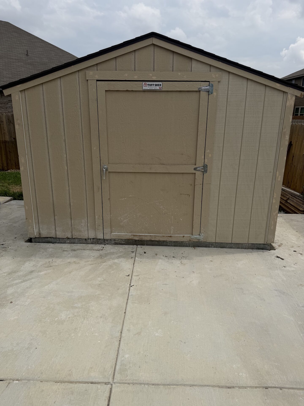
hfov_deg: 56.8
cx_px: 152
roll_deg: -1.4
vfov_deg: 71.6
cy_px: 203
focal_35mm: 24
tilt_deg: -14.0
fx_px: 281
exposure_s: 1/8130
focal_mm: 6.76
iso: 80
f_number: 1.78
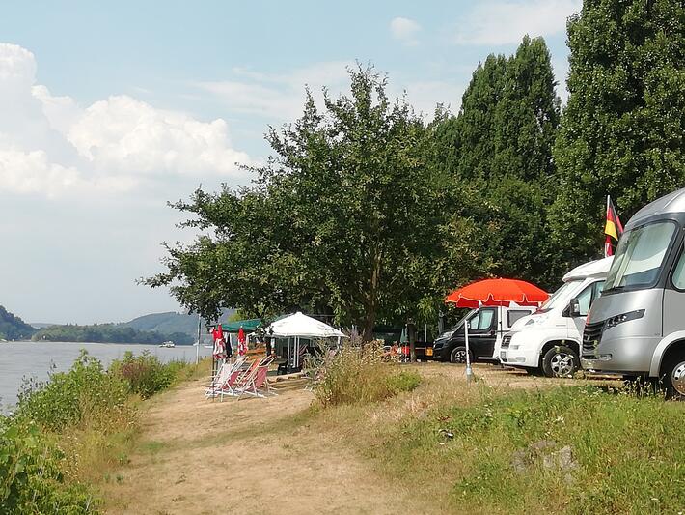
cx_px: 342
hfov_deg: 33.8
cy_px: 258
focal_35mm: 57
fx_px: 1128
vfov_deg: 25.7
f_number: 2.2
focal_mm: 3.5
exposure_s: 1/1541
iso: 50
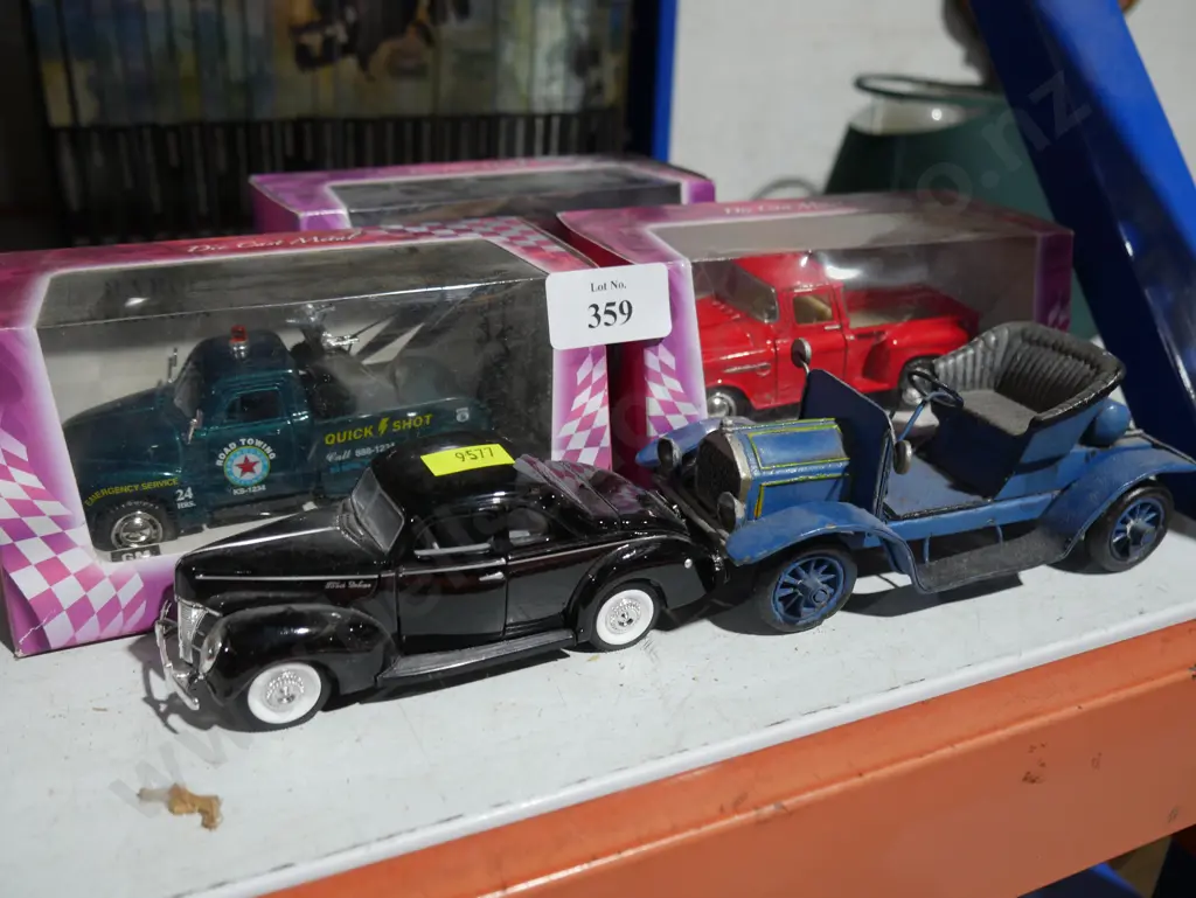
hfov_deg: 53.9
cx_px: 598
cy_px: 449
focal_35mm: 34
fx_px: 1175
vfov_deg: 41.8
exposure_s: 1/60
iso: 320
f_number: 4
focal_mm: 17
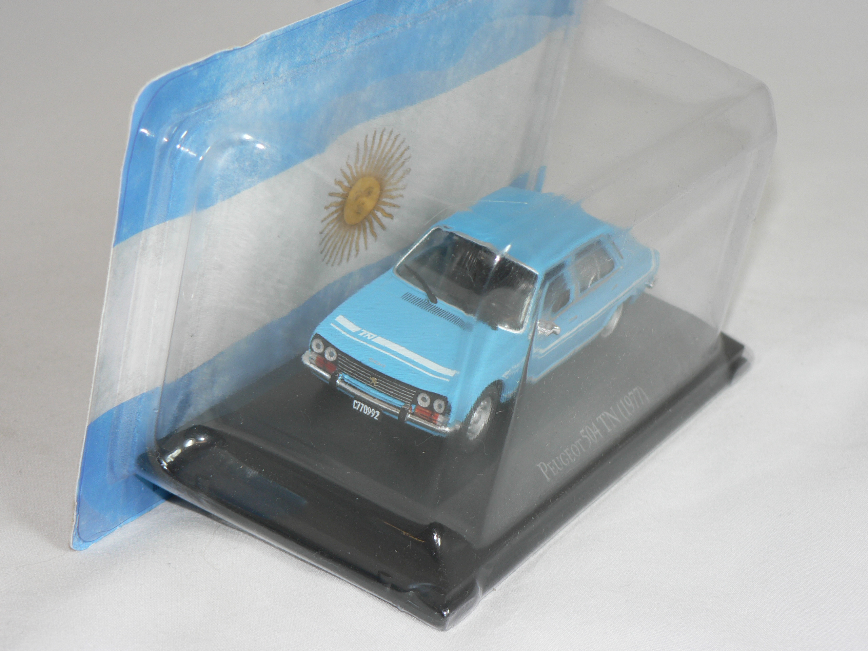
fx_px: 2182
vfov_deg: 17.0
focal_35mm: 87
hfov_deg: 22.5
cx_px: 434
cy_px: 326
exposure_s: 1/60
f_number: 3.2
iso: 80
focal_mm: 14.5
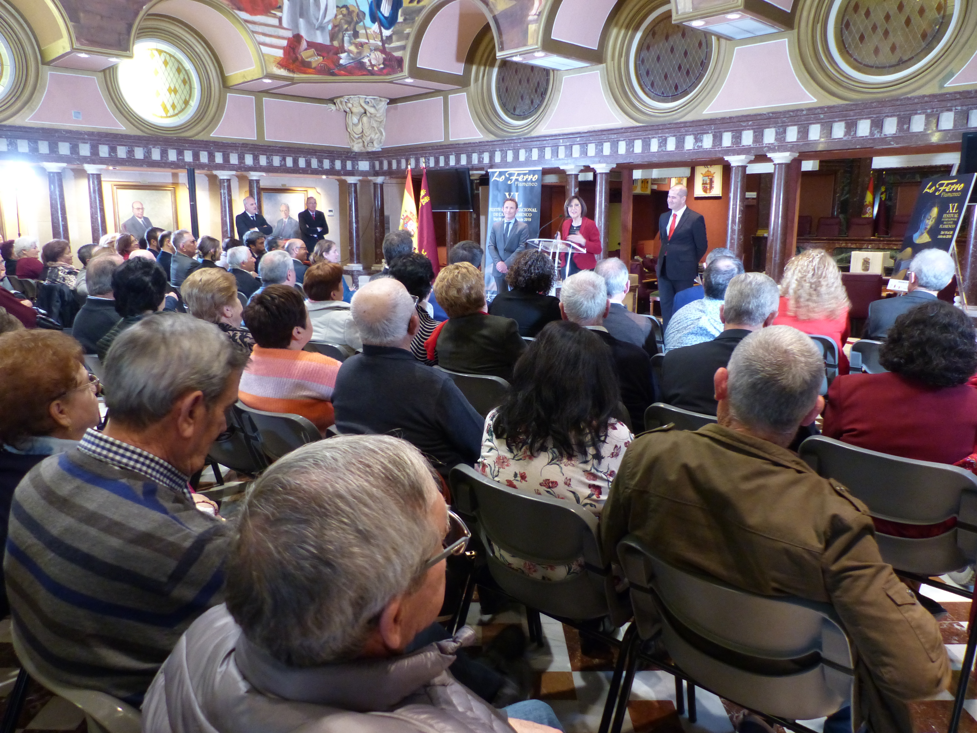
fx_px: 706
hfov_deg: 69.4
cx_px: 488
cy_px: 366
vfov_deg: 54.9
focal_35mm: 25
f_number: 2.8
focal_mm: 4.5
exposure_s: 1/10
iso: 400
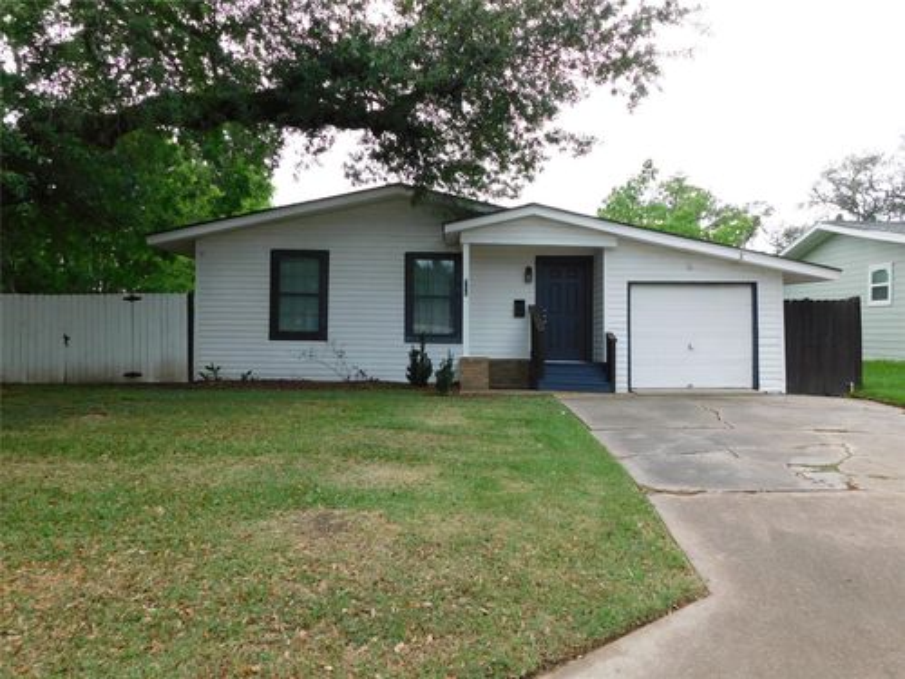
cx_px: 452
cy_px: 340
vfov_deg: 49.7
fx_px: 732
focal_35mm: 28
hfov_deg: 63.4
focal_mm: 4.9
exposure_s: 1/250
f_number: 3.2
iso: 125
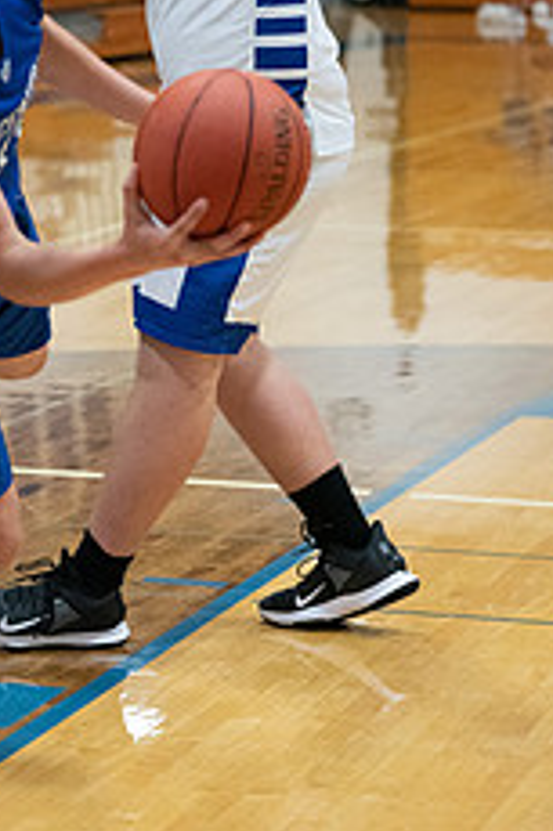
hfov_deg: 10.0
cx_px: 108
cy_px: 372
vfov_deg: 15.0
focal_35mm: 137
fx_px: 3161
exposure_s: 1/1000
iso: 10000
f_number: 2.8
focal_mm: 70
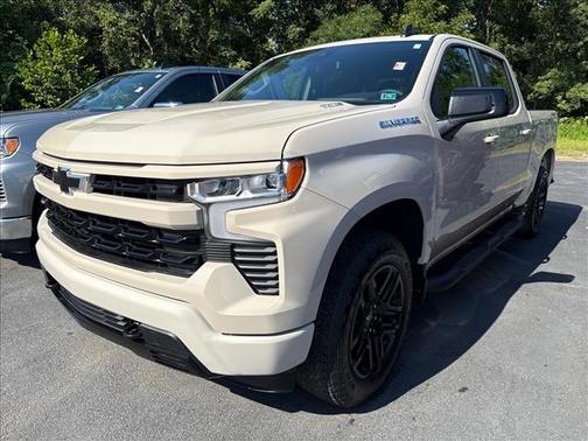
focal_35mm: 24
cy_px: 220
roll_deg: -0.4
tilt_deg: -14.3
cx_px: 294
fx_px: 408
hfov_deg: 71.6
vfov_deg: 56.8
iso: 80
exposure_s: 1/4167
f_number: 1.78
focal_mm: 6.76
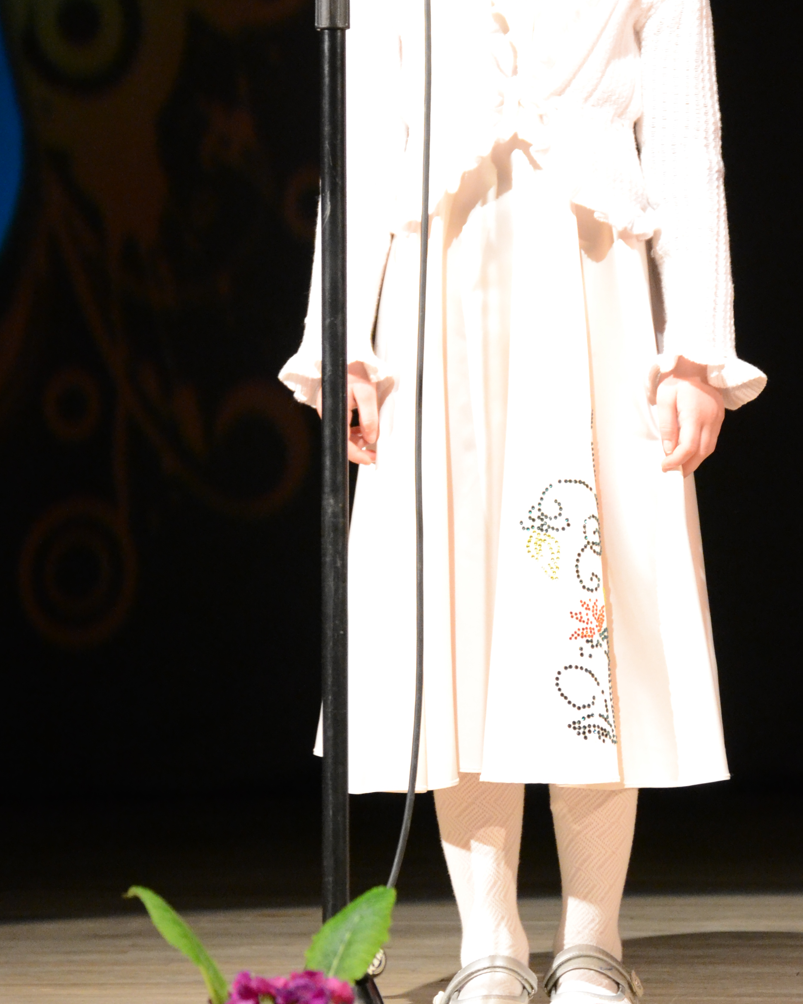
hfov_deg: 7.0
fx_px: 6596
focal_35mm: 222
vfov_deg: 8.7
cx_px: 400
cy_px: 257
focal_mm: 80
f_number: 5
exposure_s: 1/50
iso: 1600
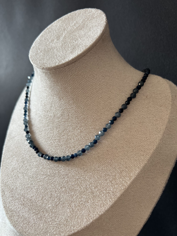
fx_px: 177
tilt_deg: -16.2
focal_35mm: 26
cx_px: 88
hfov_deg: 53.1
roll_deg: -1.8
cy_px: 118
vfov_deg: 67.3
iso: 64
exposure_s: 1/121
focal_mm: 5.7
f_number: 1.5
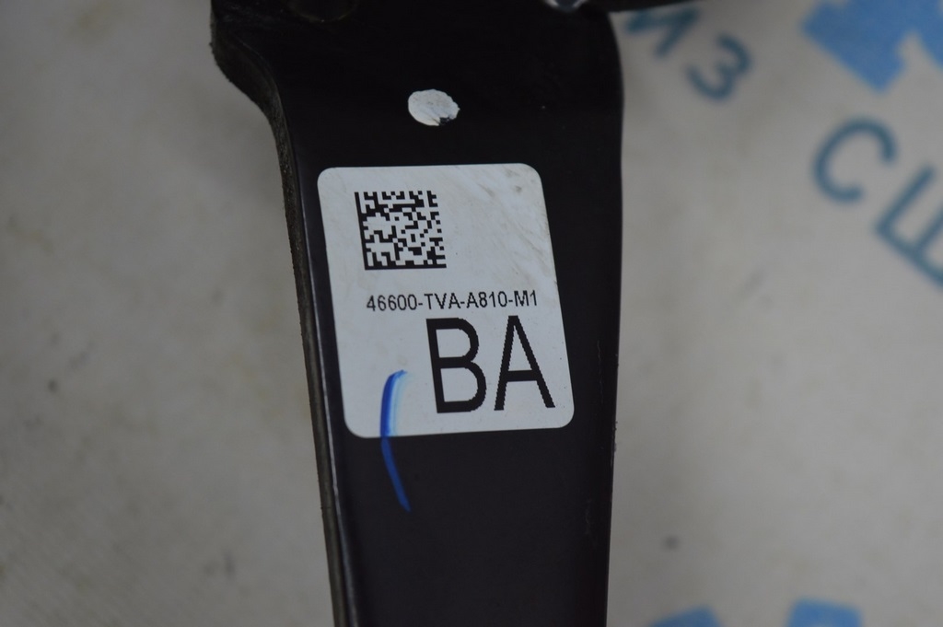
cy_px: 314
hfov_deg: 24.6
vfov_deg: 16.5
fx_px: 2159
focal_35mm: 82
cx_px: 472
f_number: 5.6
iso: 400
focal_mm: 55
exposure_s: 1/60
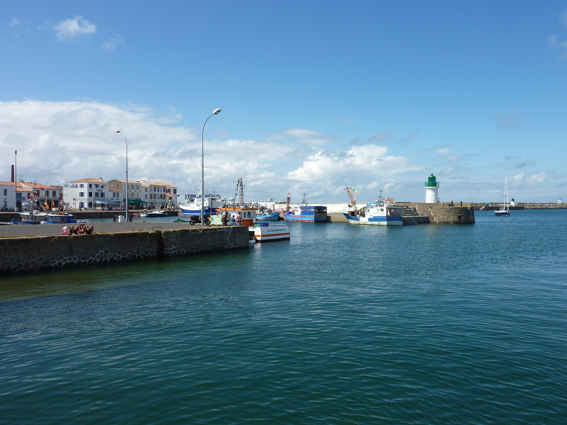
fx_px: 409
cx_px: 284
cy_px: 212
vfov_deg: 54.9
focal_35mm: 25
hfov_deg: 69.4
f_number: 5
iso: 80
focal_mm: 4.1
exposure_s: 1/500
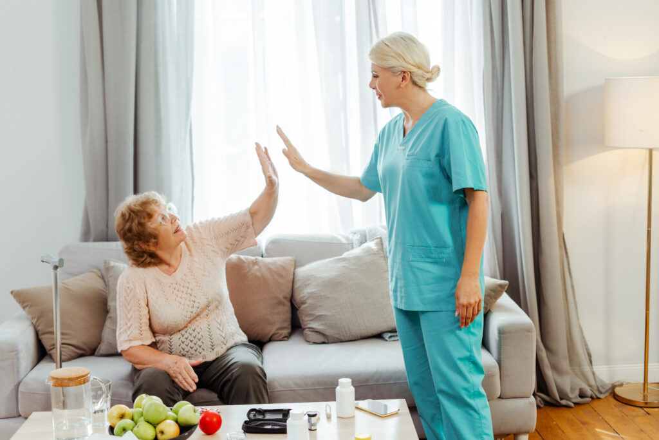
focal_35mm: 50
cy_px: 220
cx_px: 330
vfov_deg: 27.0
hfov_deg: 39.6
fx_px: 915
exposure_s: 1/320
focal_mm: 50
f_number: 2.5
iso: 320
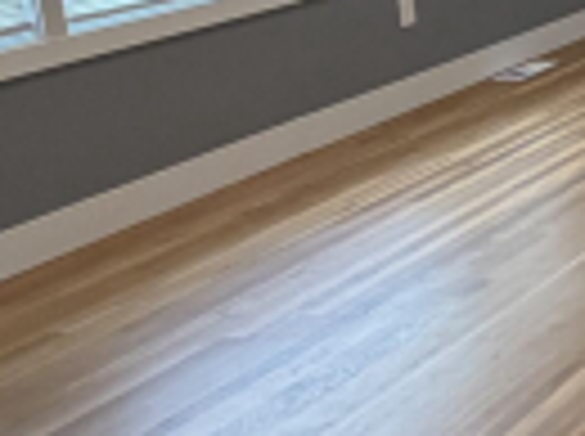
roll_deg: +0.8
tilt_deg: -8.1
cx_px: 1307
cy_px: -90
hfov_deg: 16.4
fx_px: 1215
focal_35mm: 72
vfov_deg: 19.2
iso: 250
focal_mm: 2.22
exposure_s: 1/120
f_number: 2.2
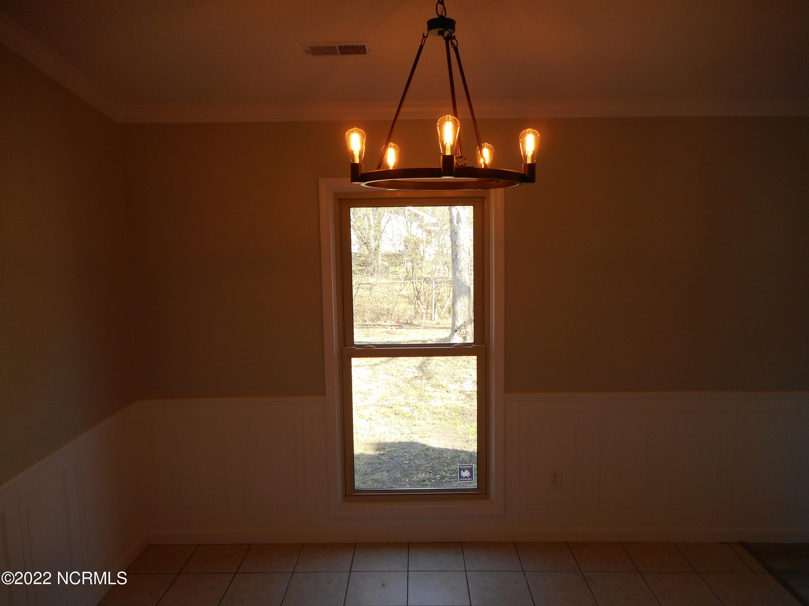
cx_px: 404
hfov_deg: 69.4
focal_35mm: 25
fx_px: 584
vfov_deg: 54.9
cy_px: 303
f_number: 3.7
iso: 80
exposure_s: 1/50
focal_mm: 4.5
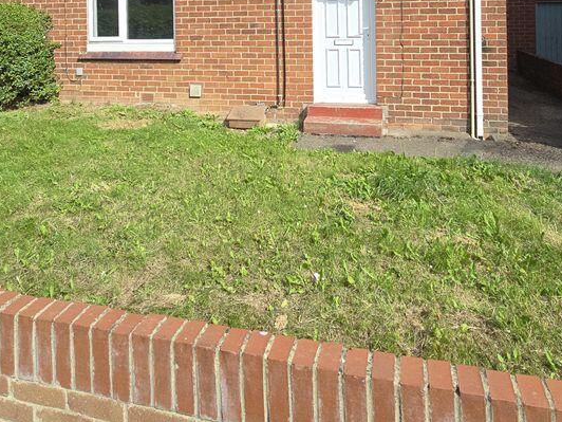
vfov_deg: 47.4
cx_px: 298
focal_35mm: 25
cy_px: 18
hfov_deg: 69.3
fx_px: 406
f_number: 2.2
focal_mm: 2.2
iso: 64
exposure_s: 1/2000
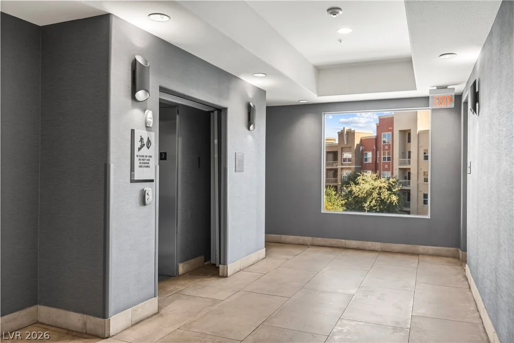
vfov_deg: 46.4
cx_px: 257
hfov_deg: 65.5
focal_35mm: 28
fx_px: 400
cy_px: 172
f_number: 8
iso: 400
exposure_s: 1/250
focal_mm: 28
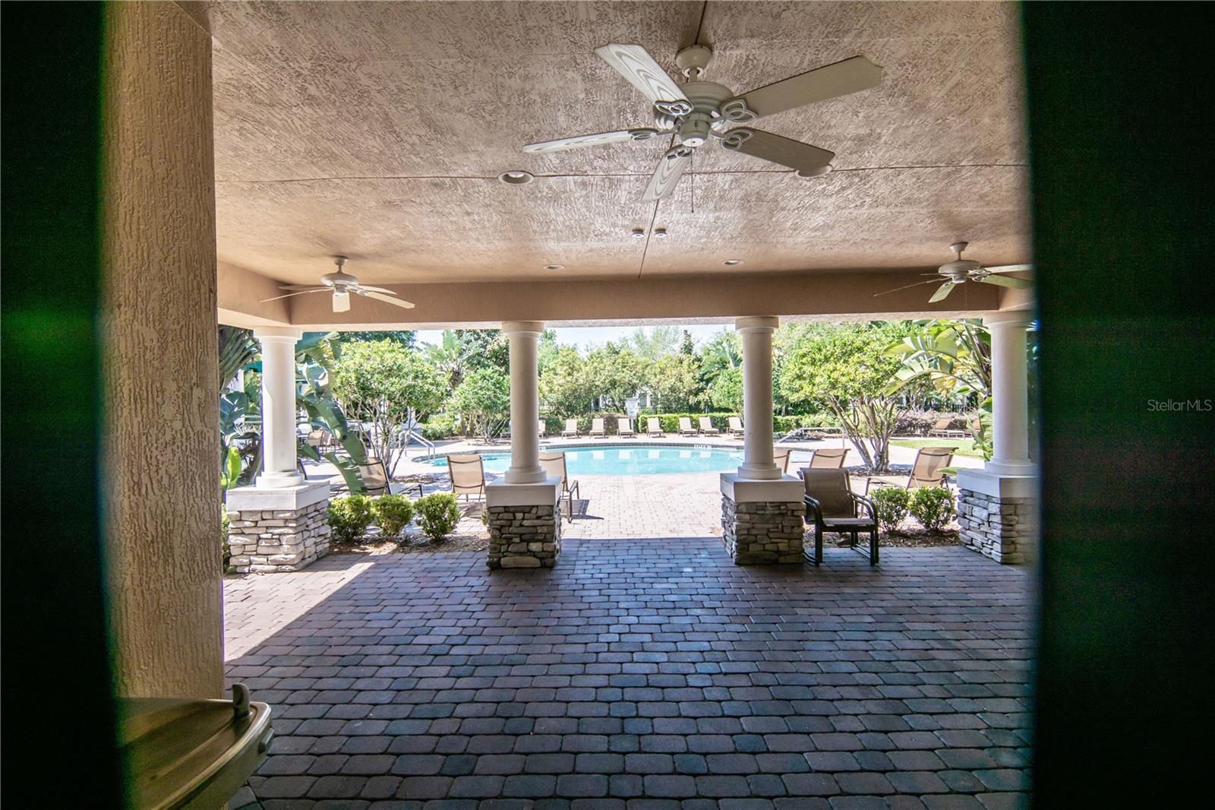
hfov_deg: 95.0
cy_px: 405
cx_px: 608
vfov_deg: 72.0
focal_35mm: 16
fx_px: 557
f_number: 8
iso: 200
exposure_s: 1/350
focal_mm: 11
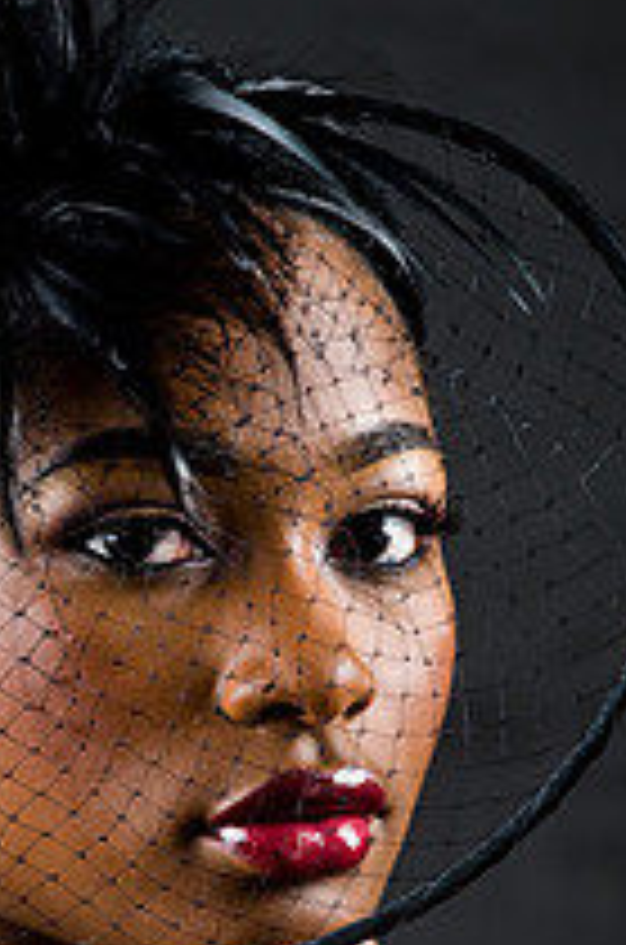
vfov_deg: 4.8
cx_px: 164
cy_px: 724
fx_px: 11245
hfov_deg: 3.2
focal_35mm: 429
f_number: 5.6
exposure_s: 1/125
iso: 320
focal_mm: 200
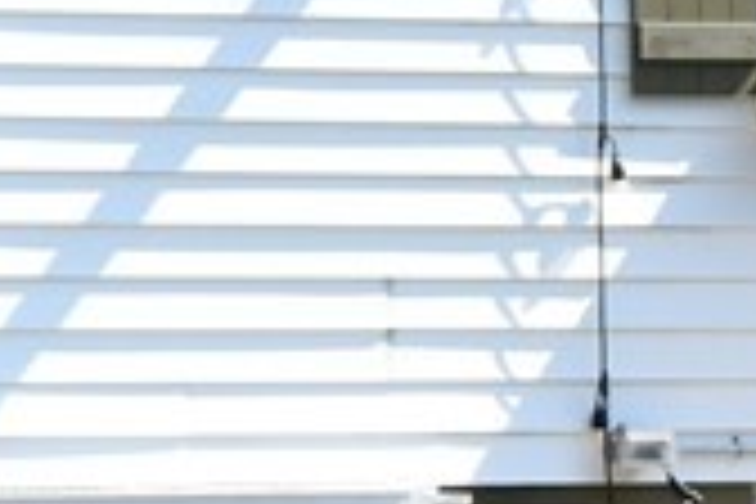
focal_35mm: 252
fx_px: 5292
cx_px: -698
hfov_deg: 7.9
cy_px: -349
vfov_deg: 5.4
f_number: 8
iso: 400
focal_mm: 26
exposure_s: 1/500
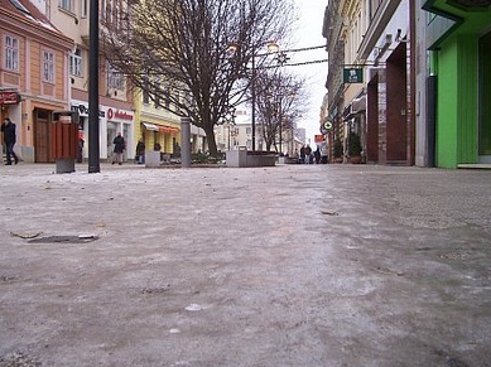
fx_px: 496
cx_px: 247
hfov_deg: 52.7
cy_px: 183
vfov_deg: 40.6
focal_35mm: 35
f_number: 2.7
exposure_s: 1/60
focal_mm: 5.6
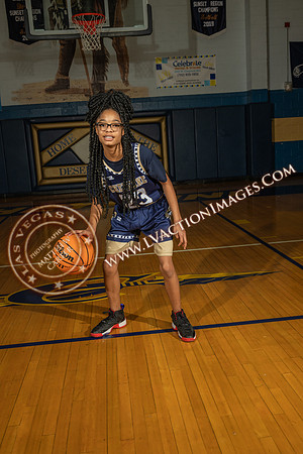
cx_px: 152
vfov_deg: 53.1
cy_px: 227
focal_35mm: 36
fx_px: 454
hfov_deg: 36.9
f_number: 7.1
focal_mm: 36
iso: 160
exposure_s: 1/200
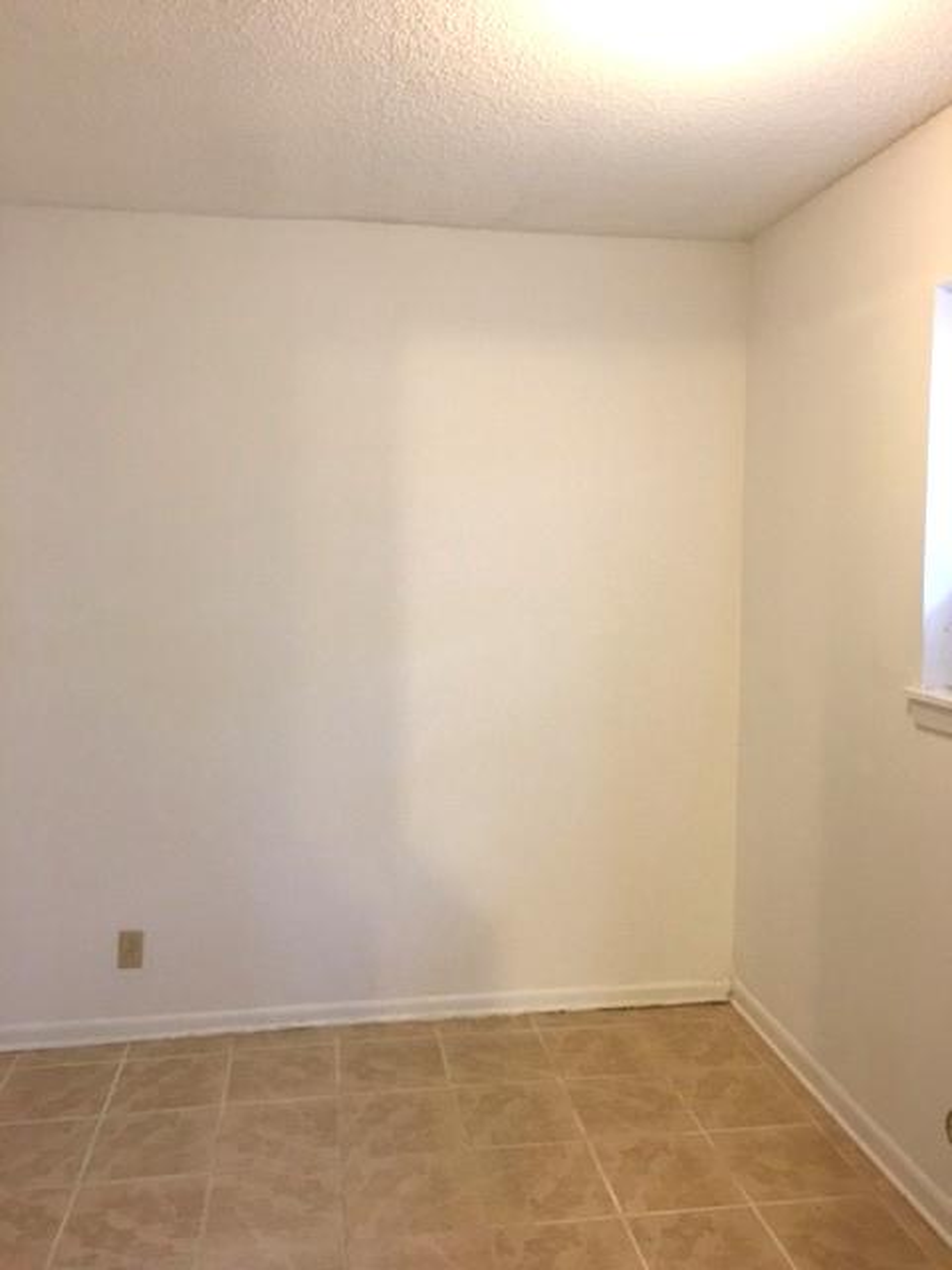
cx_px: 476
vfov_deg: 61.7
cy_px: 635
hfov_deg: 48.2
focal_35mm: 29
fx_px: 1063
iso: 100
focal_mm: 4.15
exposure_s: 1/15
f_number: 2.2
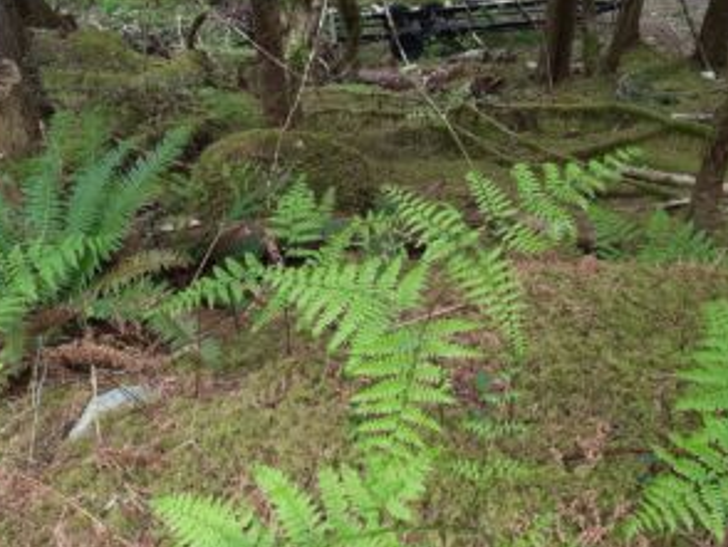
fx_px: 716
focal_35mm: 34
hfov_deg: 53.7
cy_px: 225
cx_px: 418
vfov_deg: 41.7
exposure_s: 1/60
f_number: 2
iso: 100
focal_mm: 4.6
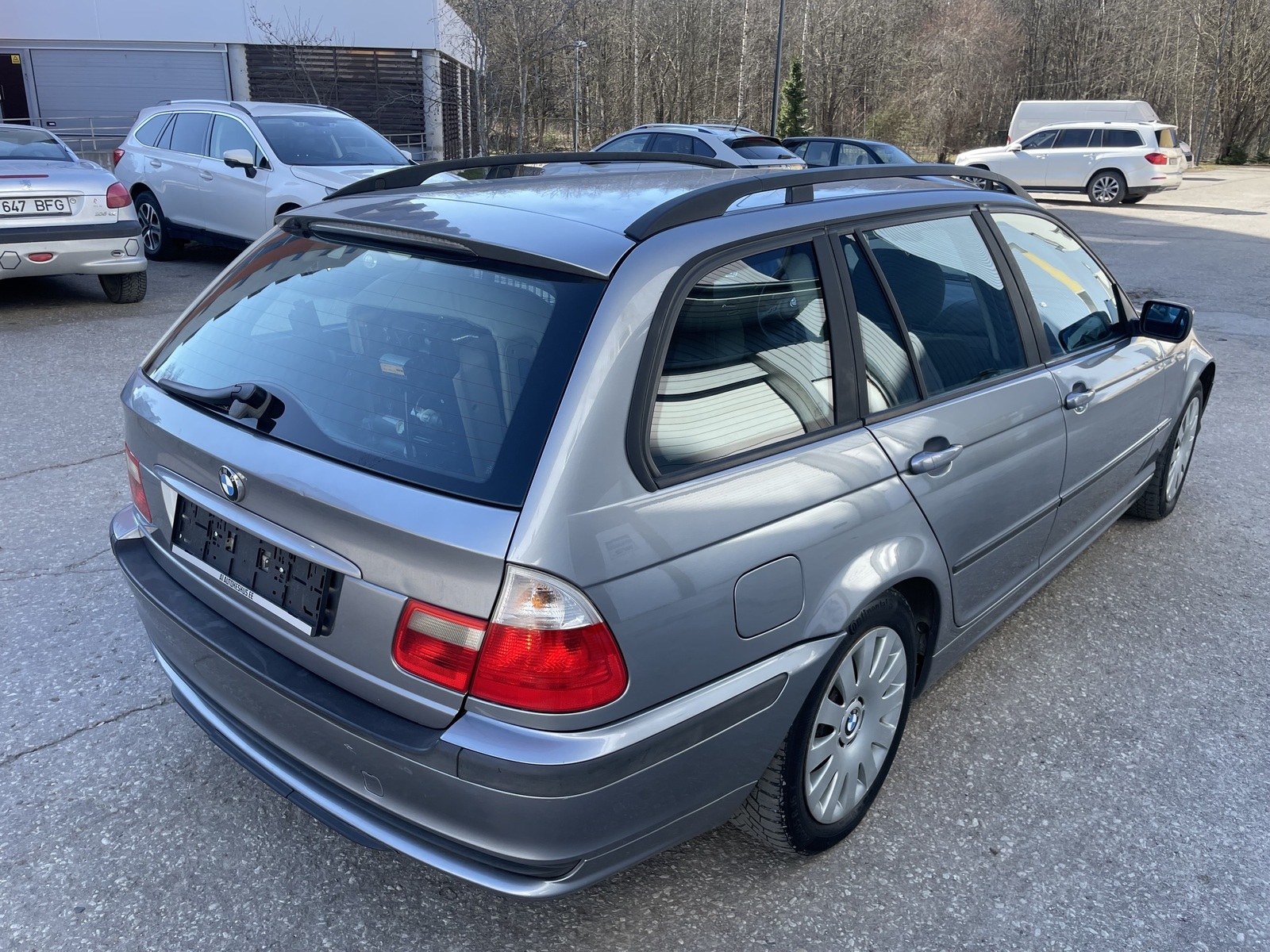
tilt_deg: -21.7
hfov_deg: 67.3
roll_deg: -1.7
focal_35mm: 26
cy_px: 476
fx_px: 954
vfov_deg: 53.1
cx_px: 635
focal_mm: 4.2
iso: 32
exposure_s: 1/698
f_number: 1.6
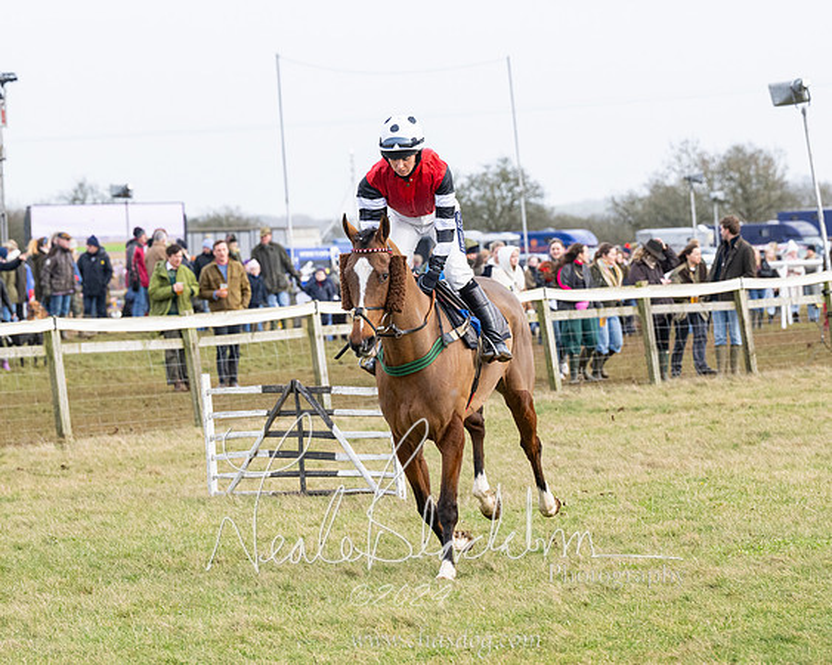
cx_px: 416
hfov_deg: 9.2
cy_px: 332
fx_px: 5186
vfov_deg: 7.3
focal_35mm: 211
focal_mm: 125
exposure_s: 1/1600
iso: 800
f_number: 5
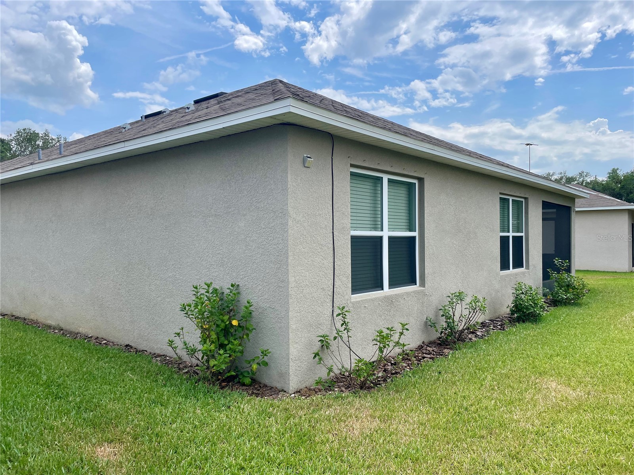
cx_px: 317
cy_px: 238
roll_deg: +0.3
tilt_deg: +2.1
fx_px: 476
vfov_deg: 53.1
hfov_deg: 67.3
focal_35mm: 26
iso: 32
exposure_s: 1/3731
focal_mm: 4.2
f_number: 1.6
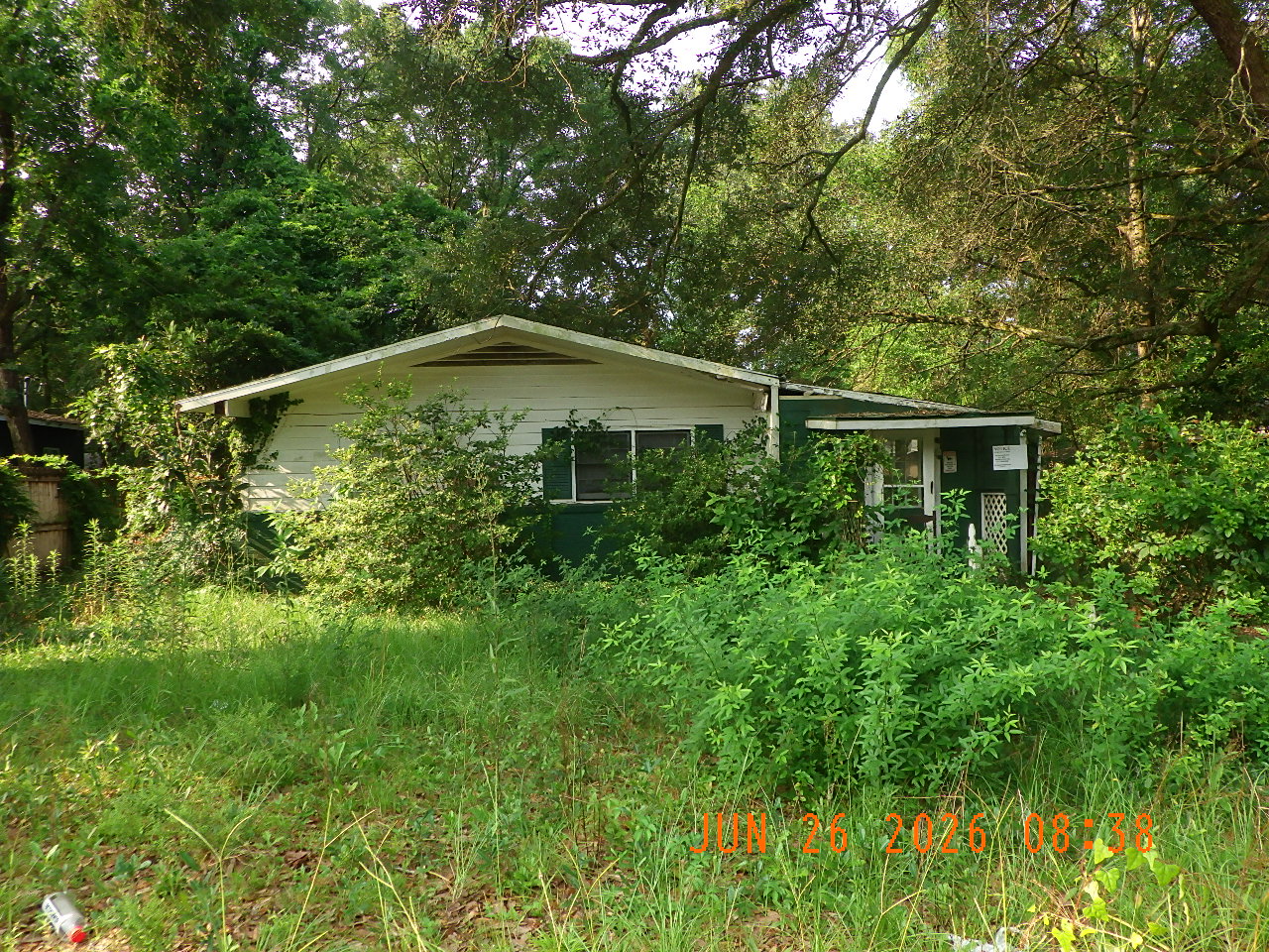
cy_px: 476
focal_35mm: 28
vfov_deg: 49.7
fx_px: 1026
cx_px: 634
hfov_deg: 63.4
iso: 125
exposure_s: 1/125
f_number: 4.2
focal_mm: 5
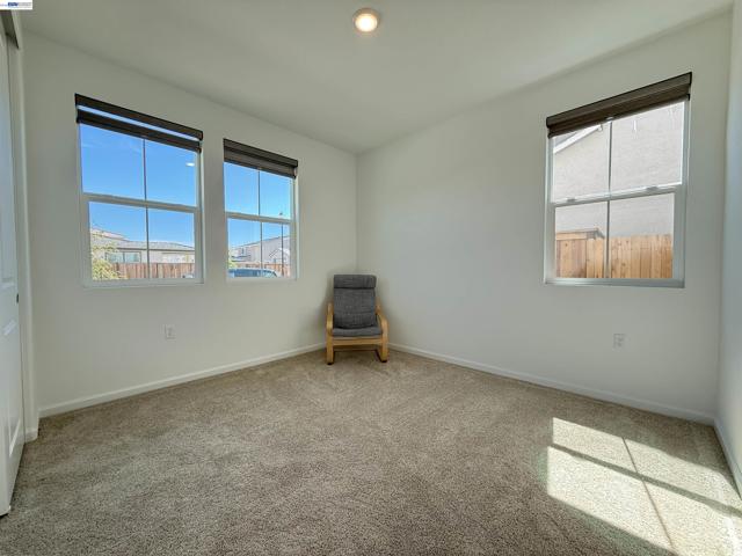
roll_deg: +0.3
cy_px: 278
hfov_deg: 102.1
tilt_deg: -2.1
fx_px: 300
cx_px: 371
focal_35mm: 14
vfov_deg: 85.7
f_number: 2.2
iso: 80
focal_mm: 2.22
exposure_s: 1/120
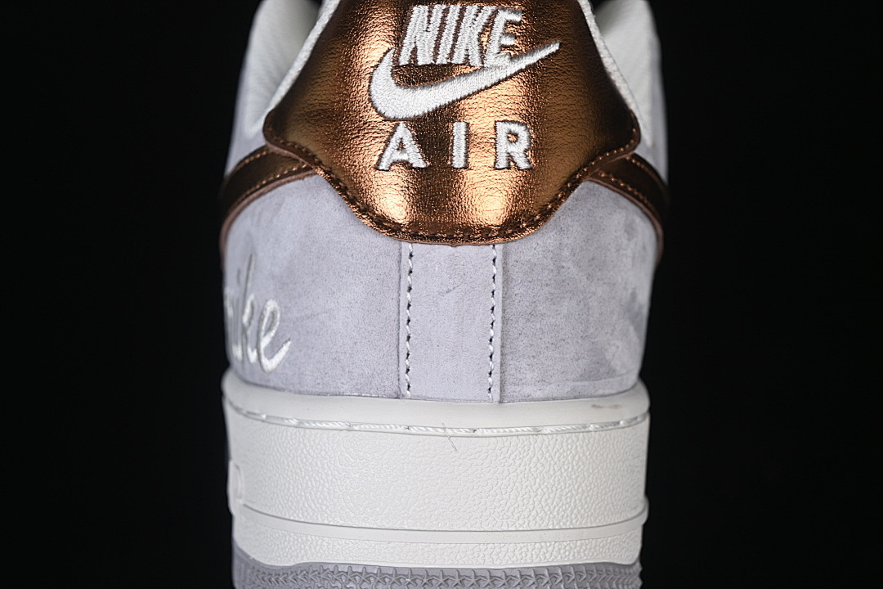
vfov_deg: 18.2
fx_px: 1839
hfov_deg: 27.0
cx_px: 442
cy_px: 294
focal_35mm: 75
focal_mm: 50
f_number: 7.1
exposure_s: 1/80
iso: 160
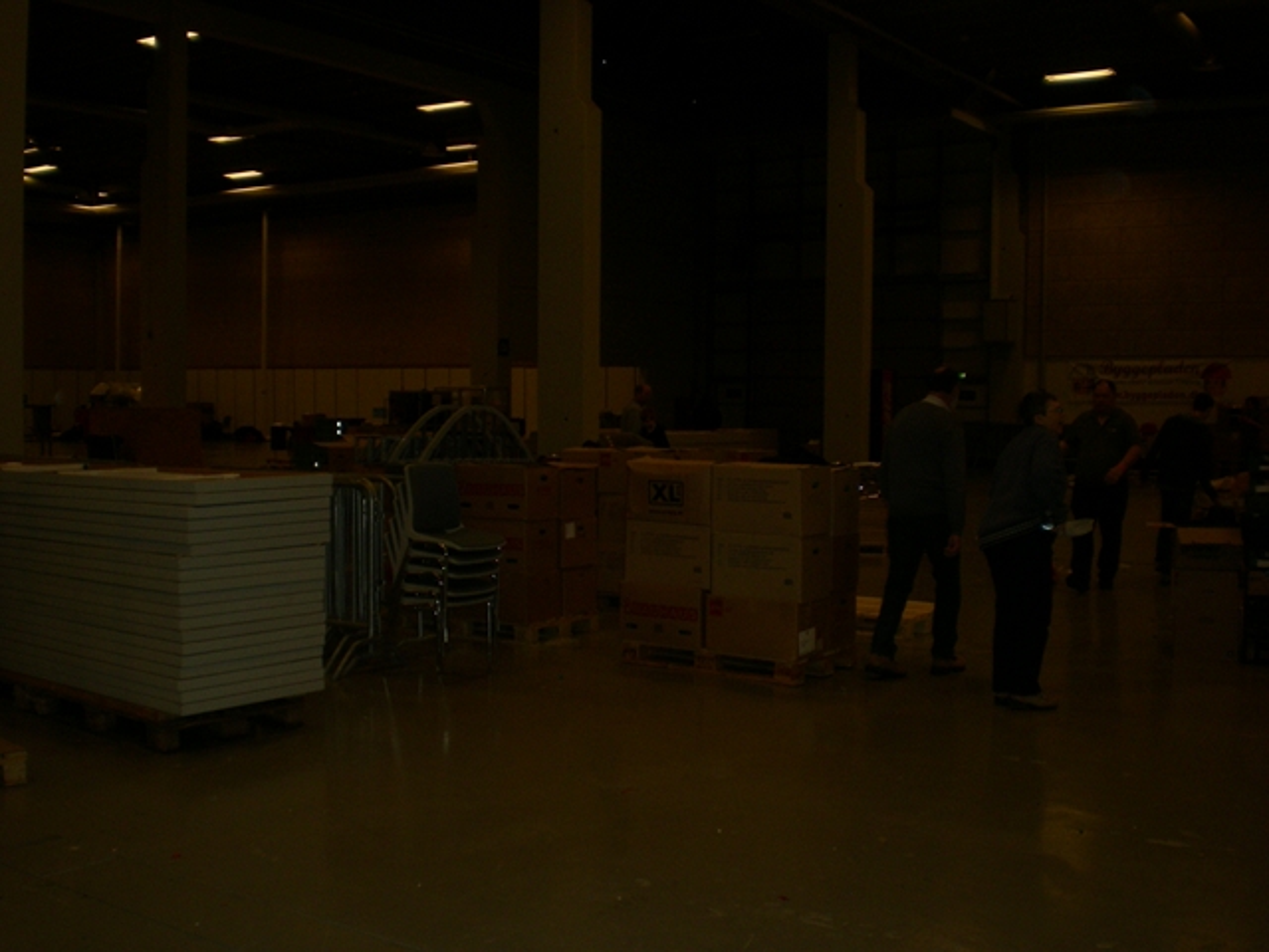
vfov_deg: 37.7
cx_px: 634
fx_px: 1393
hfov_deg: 49.0
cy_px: 476
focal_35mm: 38
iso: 100
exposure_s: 1/60
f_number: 3.1
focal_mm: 6.3
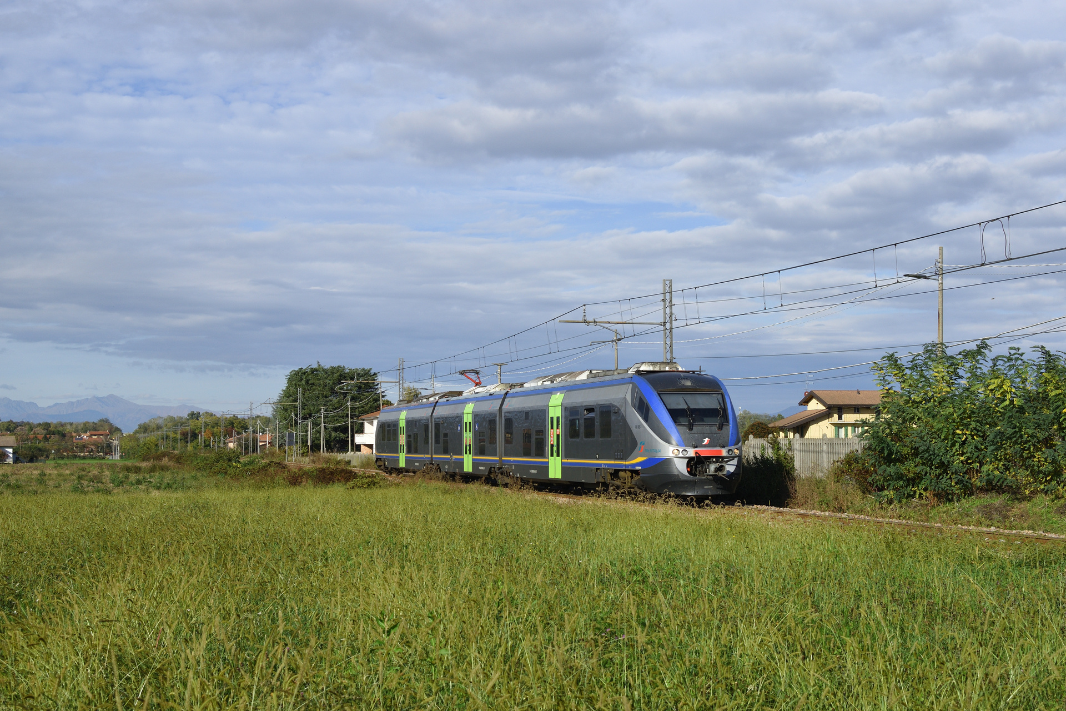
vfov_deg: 25.8
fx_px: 1554
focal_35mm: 52
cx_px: 533
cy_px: 356
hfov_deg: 37.9
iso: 200
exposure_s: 1/640
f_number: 8
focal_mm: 35
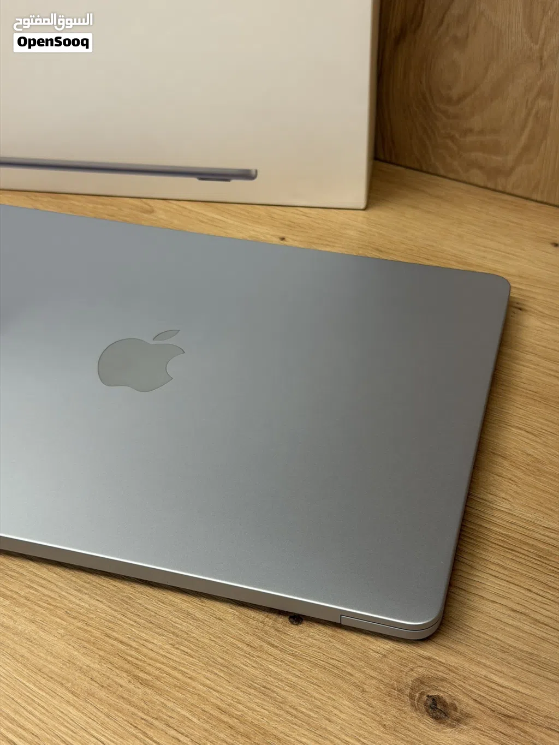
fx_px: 1033
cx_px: 280
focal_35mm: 48
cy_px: 372
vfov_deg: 39.7
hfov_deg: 30.3
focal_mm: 6.76
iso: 80
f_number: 1.78
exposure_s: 1/50
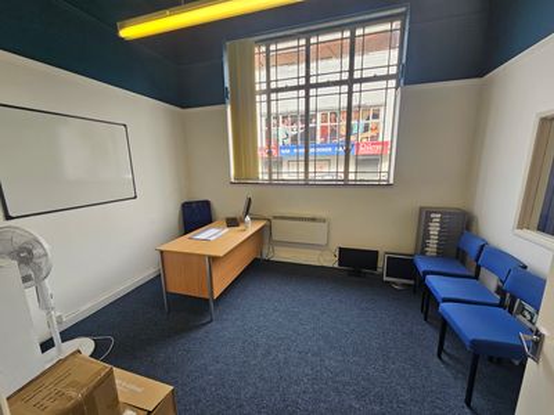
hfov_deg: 106.2
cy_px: 208
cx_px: 277
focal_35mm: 13
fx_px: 208
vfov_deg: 89.9
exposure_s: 1/50
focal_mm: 2.2
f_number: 2.2
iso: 50
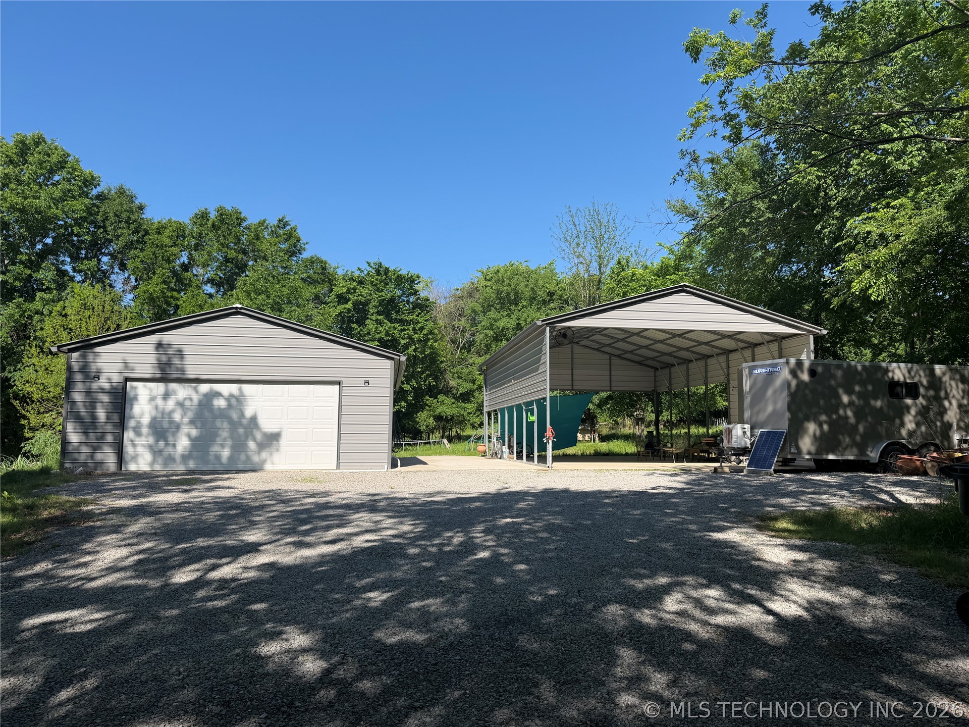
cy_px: 364
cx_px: 484
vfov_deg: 56.8
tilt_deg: +5.6
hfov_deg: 71.6
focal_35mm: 24
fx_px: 672
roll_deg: -0.2
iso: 80
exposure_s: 1/3425
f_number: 1.78
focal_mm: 6.76
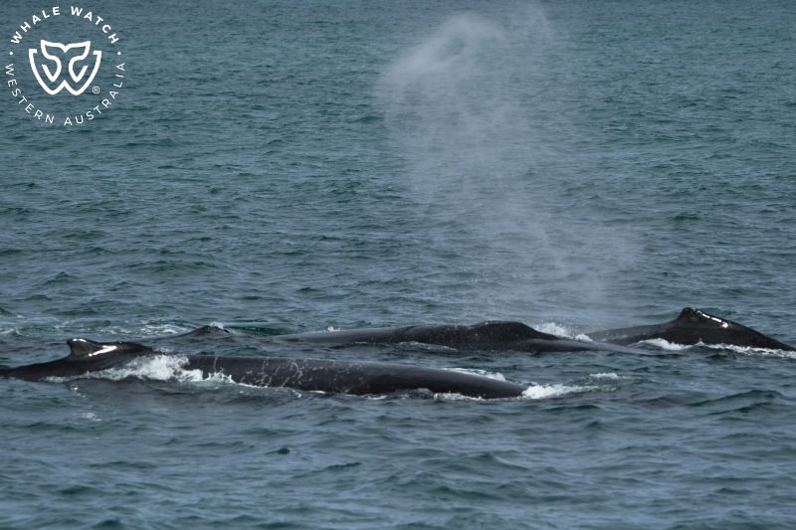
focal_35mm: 240
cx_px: 398
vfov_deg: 5.7
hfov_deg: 8.6
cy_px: 265
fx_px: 5305
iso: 800
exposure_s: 1/8000
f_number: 5.6
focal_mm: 240
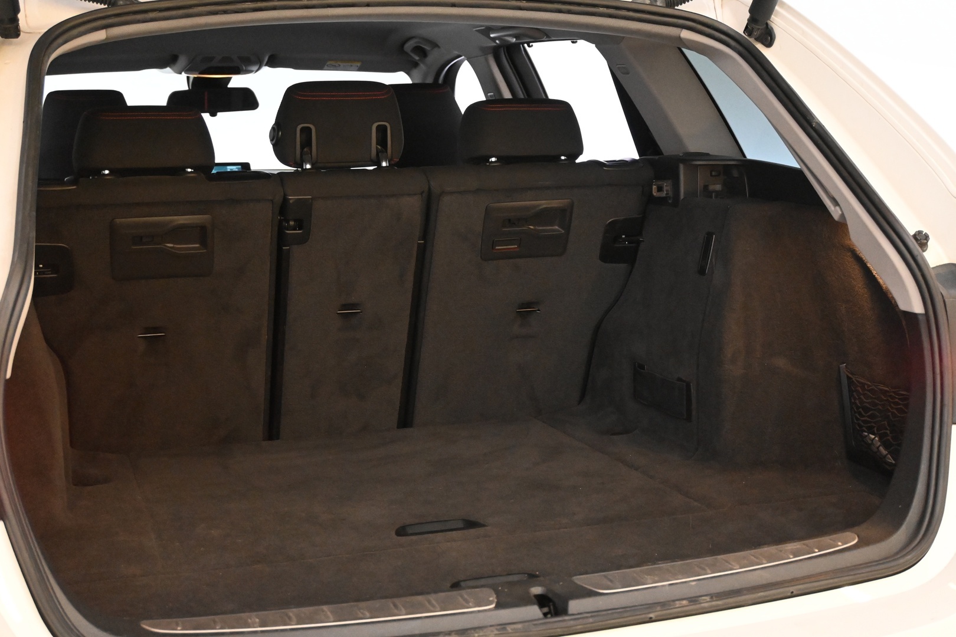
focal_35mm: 50
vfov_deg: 27.3
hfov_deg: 40.0
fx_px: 1314
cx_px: 478
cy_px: 318
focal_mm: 33
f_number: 5
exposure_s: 1/50
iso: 5600
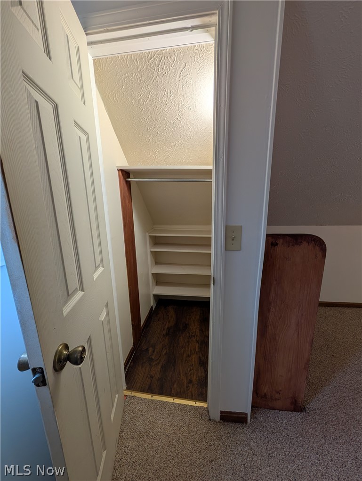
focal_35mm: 12
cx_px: 181
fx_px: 167
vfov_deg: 110.4
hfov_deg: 94.7
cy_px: 240
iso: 99
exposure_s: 1/120
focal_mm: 2.02
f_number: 1.7
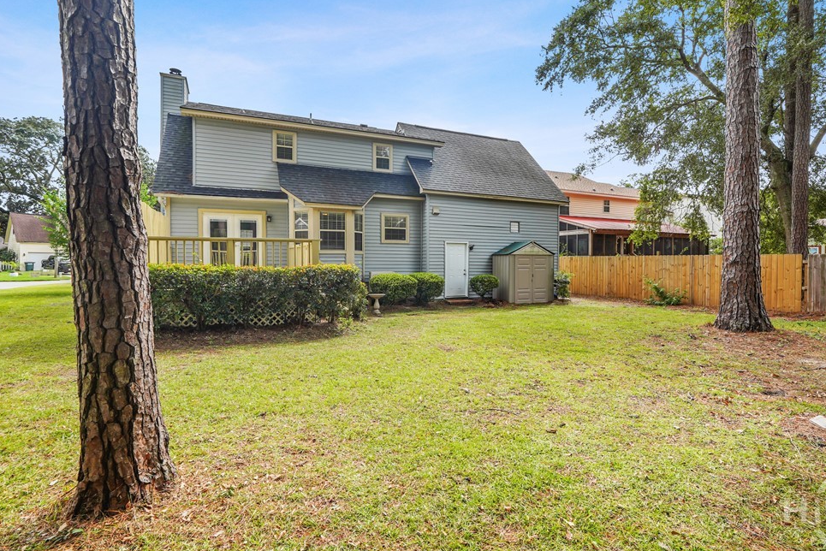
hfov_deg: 89.9
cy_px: 265
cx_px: 430
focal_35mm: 18
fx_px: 413
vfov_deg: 67.4
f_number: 10
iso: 100
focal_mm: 16
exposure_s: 1/60
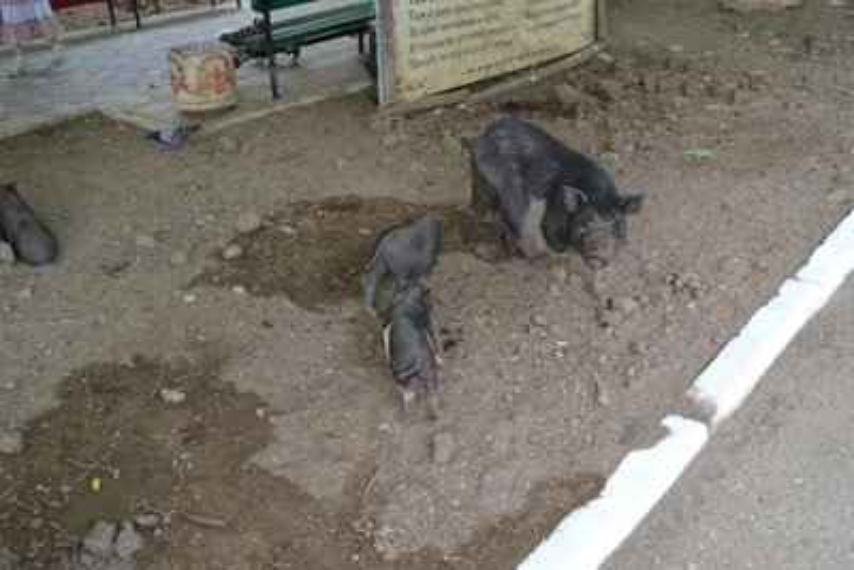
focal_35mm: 36
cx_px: 427
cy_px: 285
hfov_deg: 53.1
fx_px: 854
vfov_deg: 36.9
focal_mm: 24
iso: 220
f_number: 5.6
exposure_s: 1/125
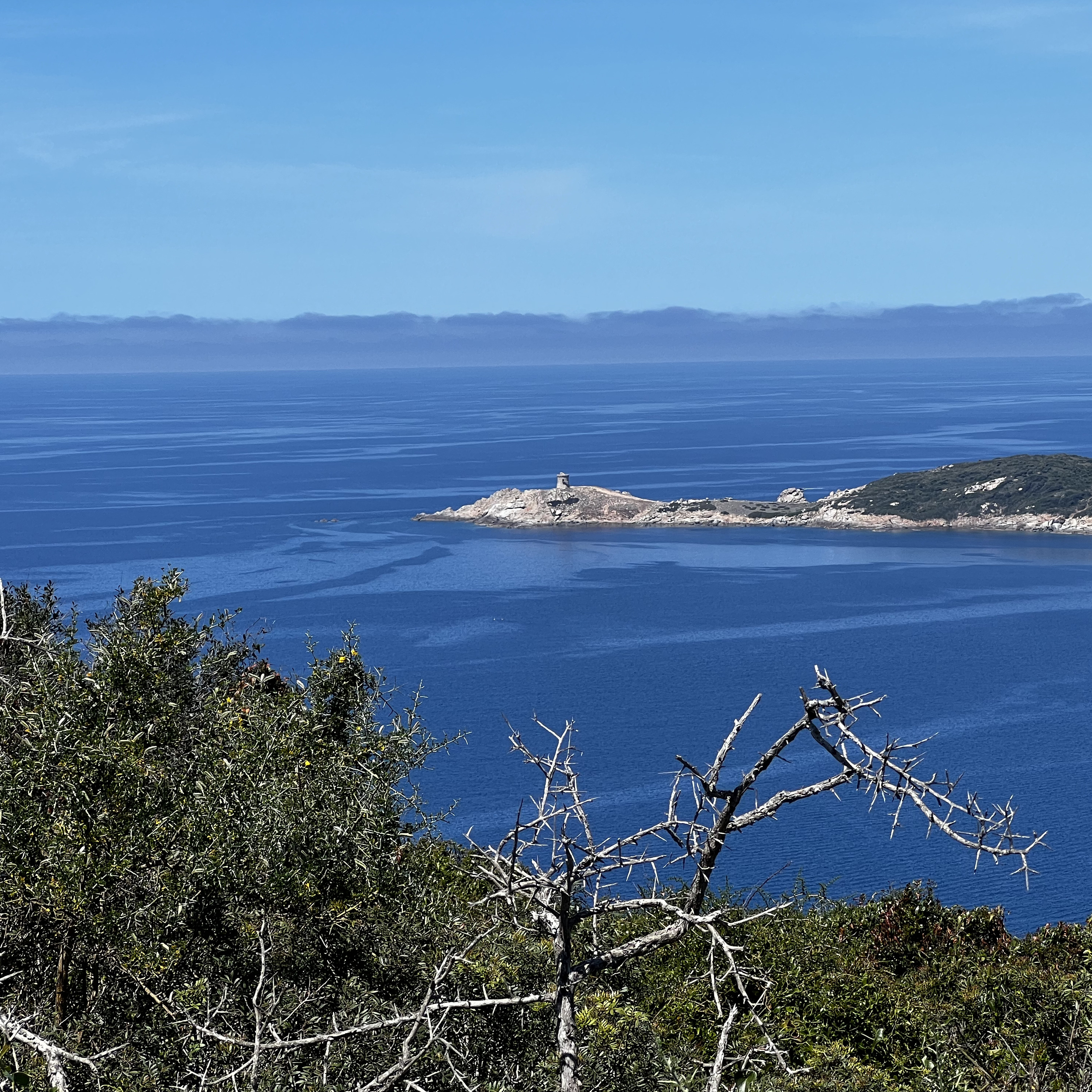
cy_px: 551
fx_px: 3284
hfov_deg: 18.8
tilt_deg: -3.4
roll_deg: +1.0
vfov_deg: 18.9
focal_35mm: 92
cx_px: 713
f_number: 2.8
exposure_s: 1/847
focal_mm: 9
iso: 32
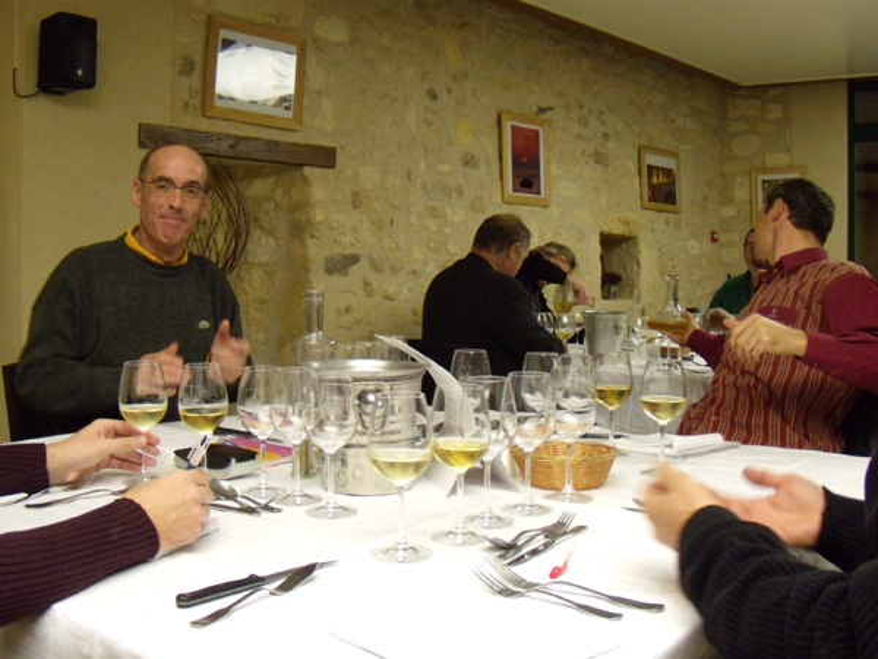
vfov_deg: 39.7
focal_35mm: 36
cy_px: 330
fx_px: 913
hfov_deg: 51.4
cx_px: 439
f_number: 3.6
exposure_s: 1/50
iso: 400
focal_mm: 6.4
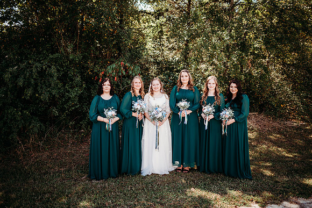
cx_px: 156
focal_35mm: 24
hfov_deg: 73.7
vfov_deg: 53.2
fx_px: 208
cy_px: 104
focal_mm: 24
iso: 160
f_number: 2.2
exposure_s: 1/800
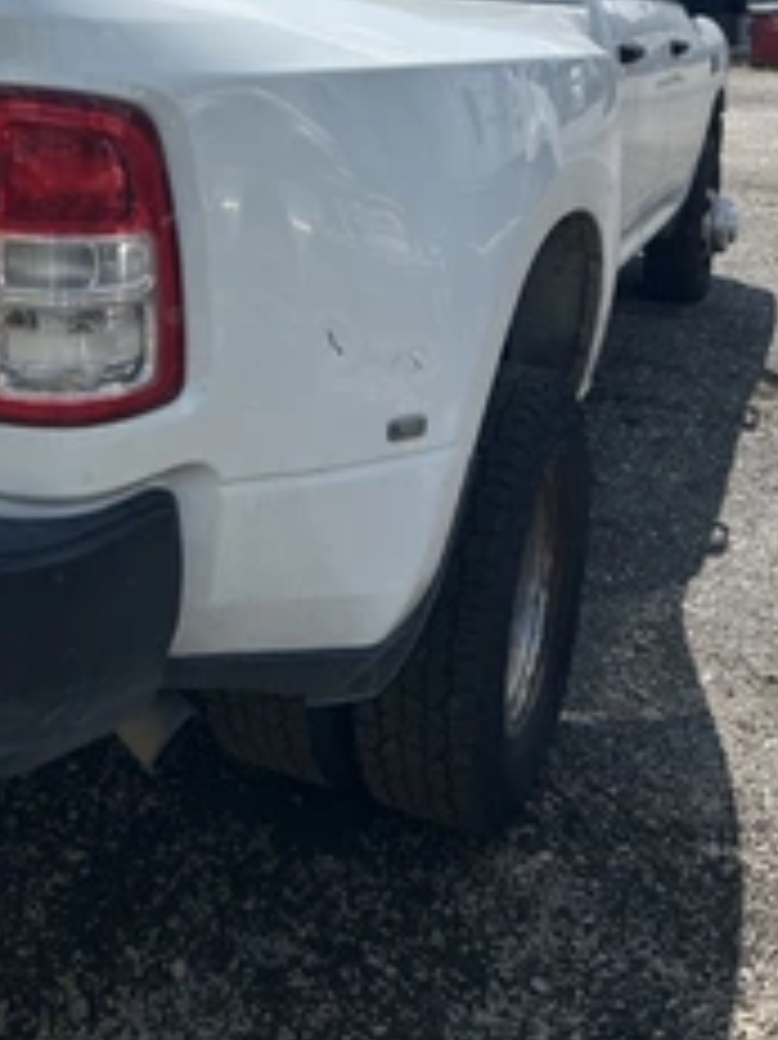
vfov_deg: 39.9
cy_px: 162
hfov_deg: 31.4
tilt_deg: -9.5
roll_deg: -1.4
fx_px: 1350
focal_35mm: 45
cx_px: 162
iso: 50
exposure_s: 1/7463
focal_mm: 5.7
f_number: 1.5
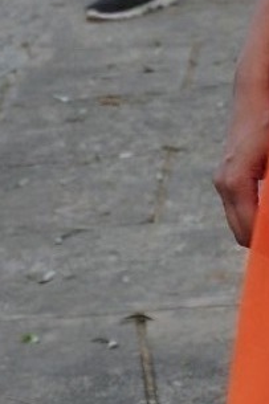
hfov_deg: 4.4
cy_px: 109
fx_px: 3489
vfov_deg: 6.6
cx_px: 498
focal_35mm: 311
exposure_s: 1/80
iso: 320
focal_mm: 35
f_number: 4.5
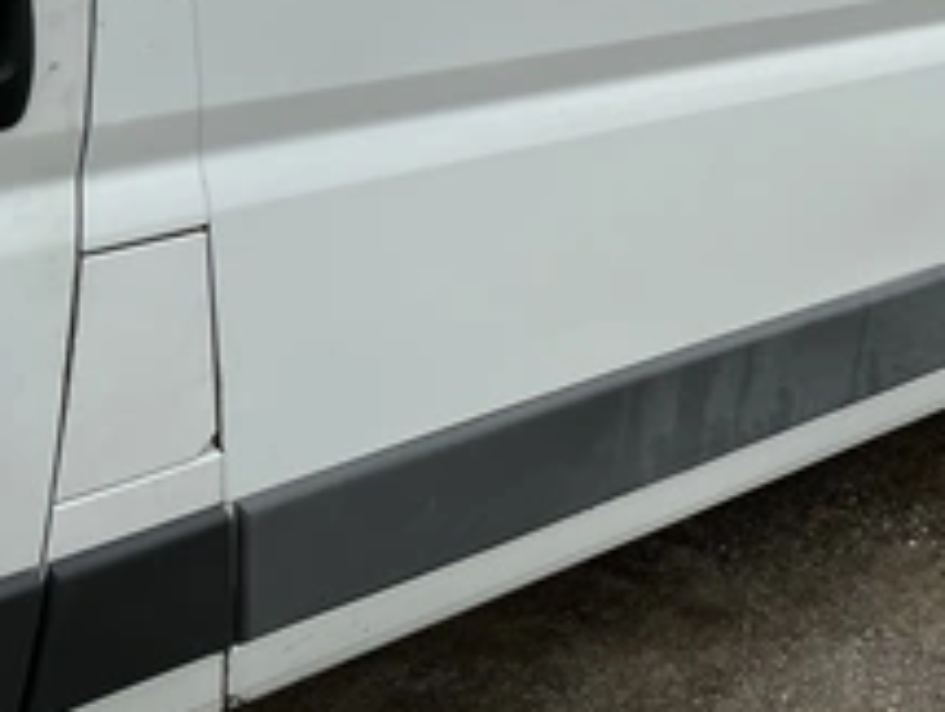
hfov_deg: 36.4
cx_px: 629
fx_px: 1422
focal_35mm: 52
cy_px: 66
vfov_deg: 27.1
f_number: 1.8
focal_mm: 3
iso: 25
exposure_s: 1/1534
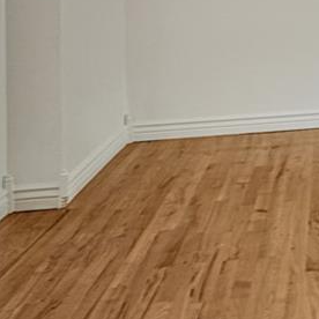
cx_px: 572
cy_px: -47
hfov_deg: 19.1
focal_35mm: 69
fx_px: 719
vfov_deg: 23.2
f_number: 8
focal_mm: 14
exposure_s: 1/250
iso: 400
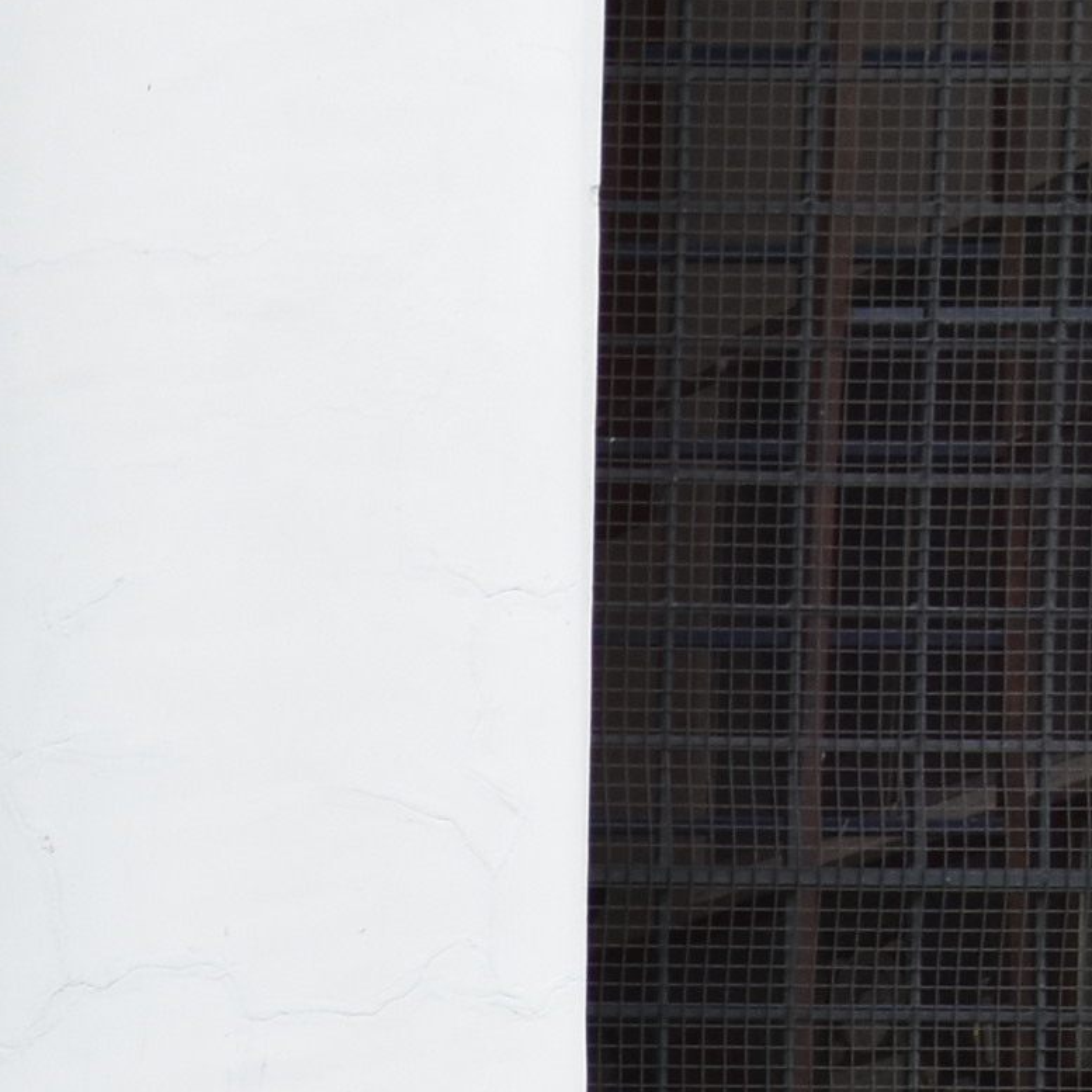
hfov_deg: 8.5
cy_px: 2011
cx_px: -2058
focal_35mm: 177
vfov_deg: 9.4
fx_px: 6317
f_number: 8
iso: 500
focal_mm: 24
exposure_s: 1/500
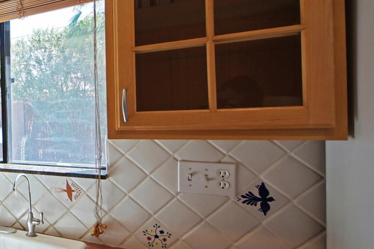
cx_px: -82
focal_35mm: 33
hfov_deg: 39.7
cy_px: 122
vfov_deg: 40.0
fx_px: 343
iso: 125
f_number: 4.5
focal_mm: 8
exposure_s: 1/60
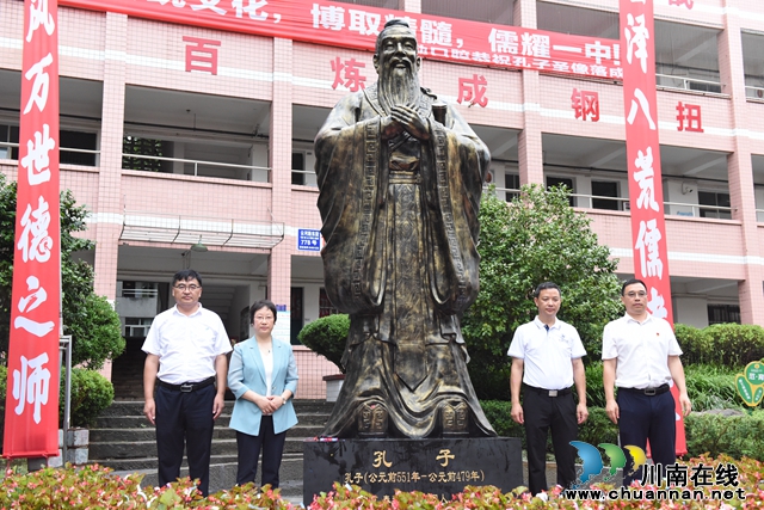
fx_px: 849
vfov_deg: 33.4
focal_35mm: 40
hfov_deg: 48.4
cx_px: 382
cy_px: 255
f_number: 5
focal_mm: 40
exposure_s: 1/800
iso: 3200
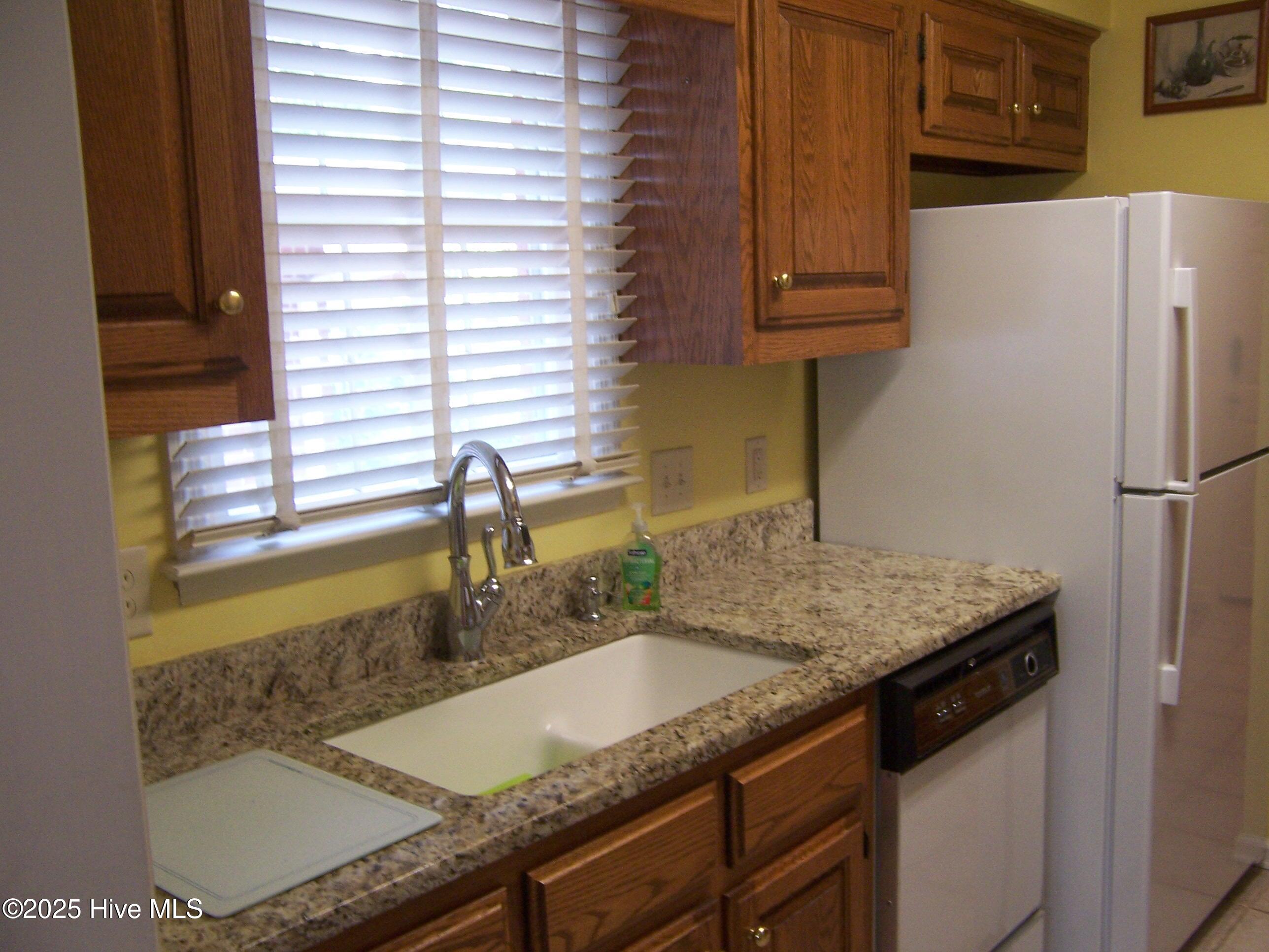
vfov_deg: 42.9
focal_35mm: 33
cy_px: 476
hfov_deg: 55.4
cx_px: 634
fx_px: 1210
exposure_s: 1/20
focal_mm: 5.5
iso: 140
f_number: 3.4
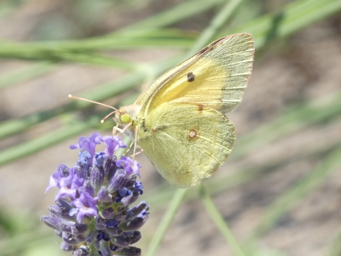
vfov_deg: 3.7
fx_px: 3940
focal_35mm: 400
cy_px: 128
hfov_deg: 5.0
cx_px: 170
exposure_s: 1/160
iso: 80
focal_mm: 71.7
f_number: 5.6
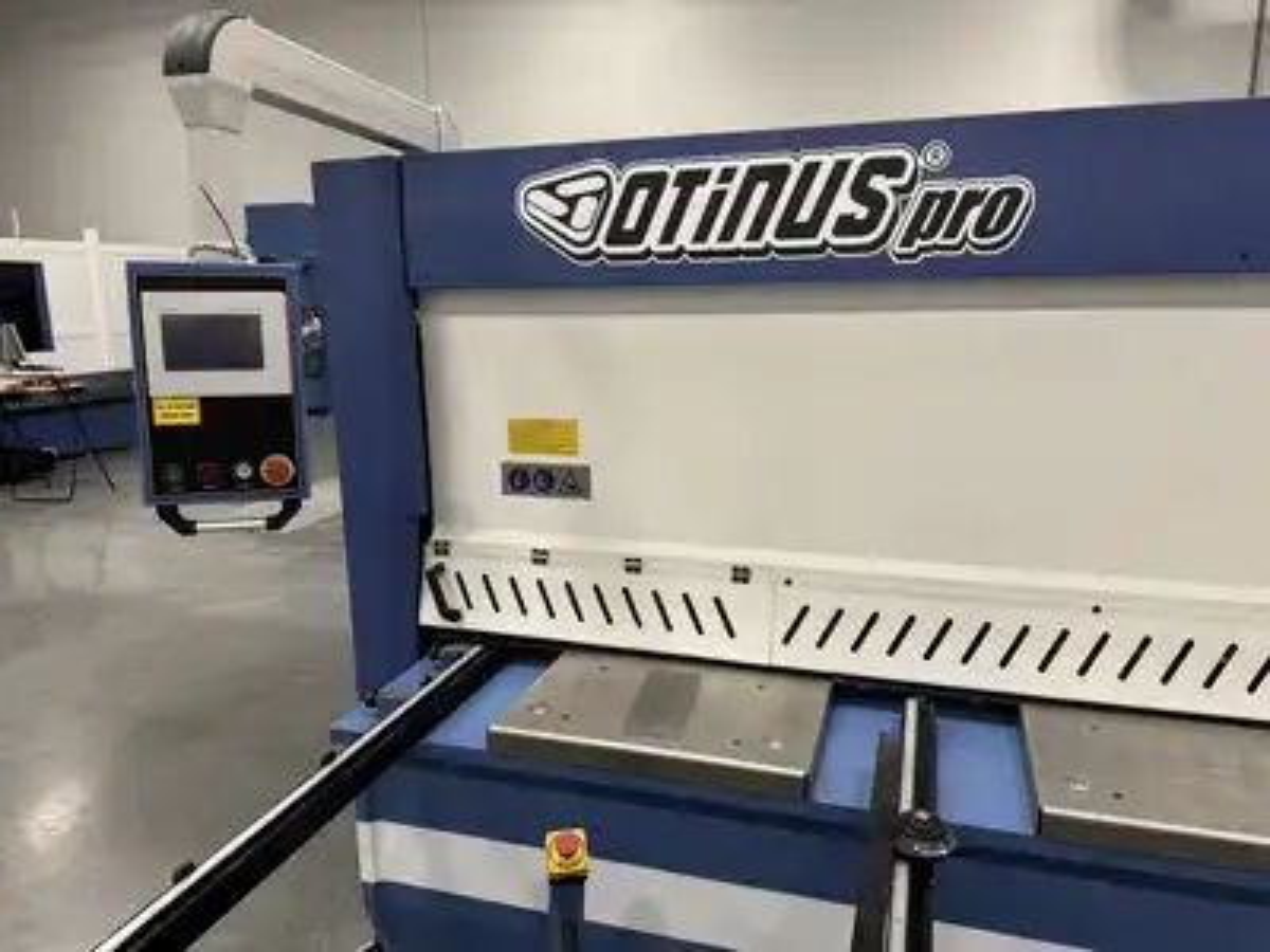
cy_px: 476
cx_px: 635
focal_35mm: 24
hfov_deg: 71.6
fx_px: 881
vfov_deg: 56.8
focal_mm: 6.8
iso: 200
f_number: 1.8
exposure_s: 1/92
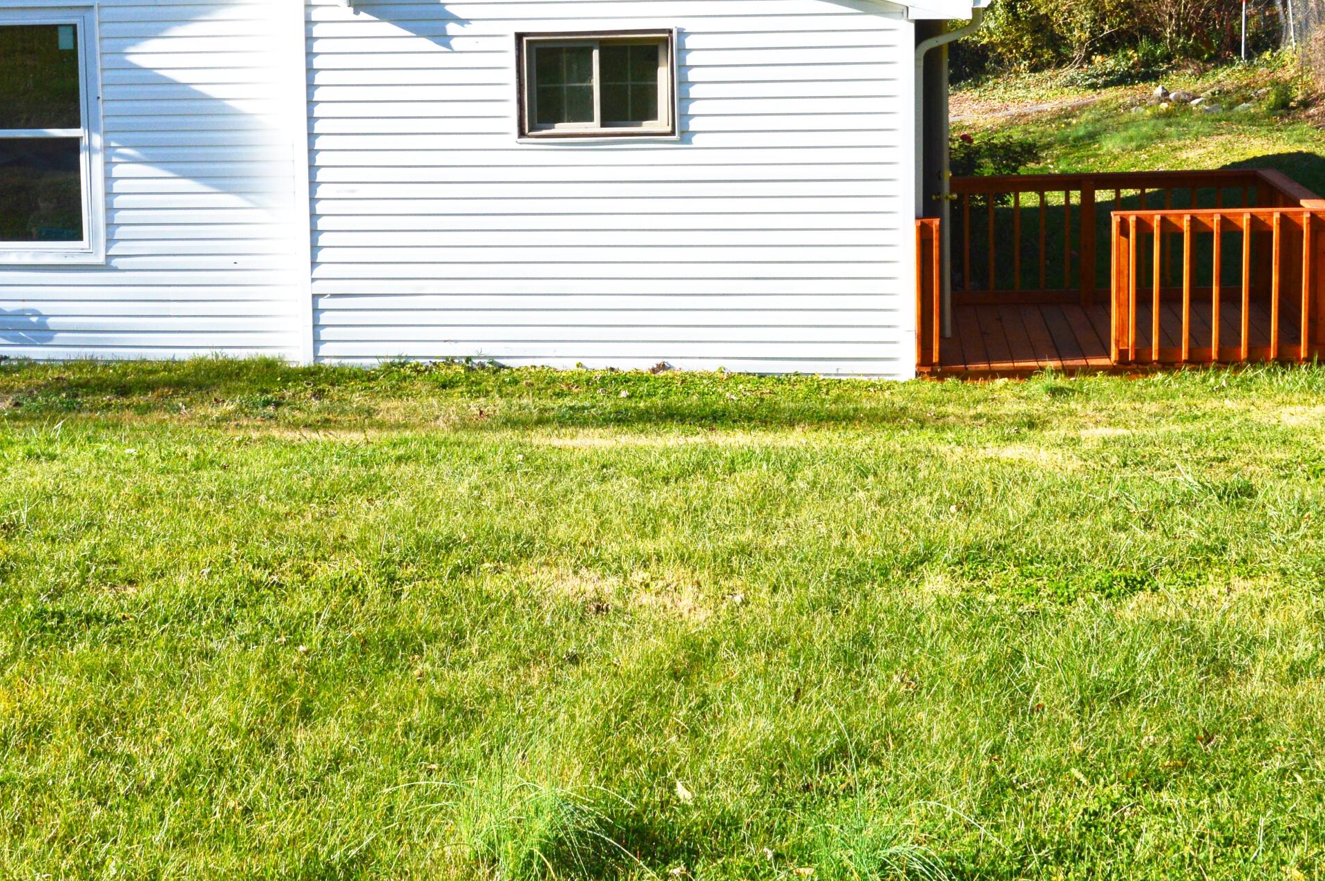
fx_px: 2243
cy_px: 211
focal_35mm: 61
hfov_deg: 32.7
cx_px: 479
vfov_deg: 22.0
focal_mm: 26
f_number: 11
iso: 400
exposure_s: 1/400
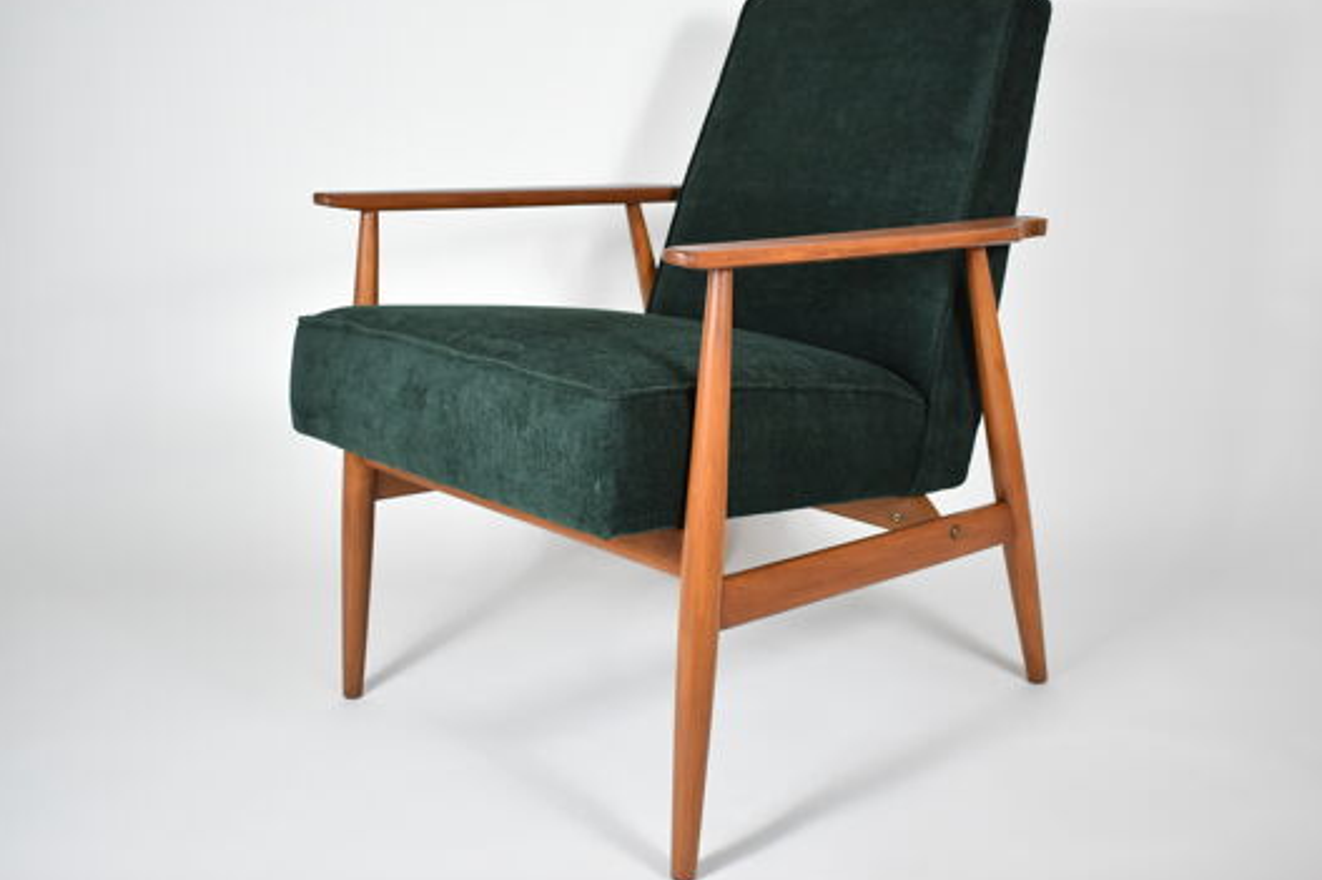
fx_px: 1505
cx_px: 738
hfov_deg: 47.3
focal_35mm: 41
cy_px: 410
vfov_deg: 32.6
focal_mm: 24
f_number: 4
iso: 1400
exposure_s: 1/125
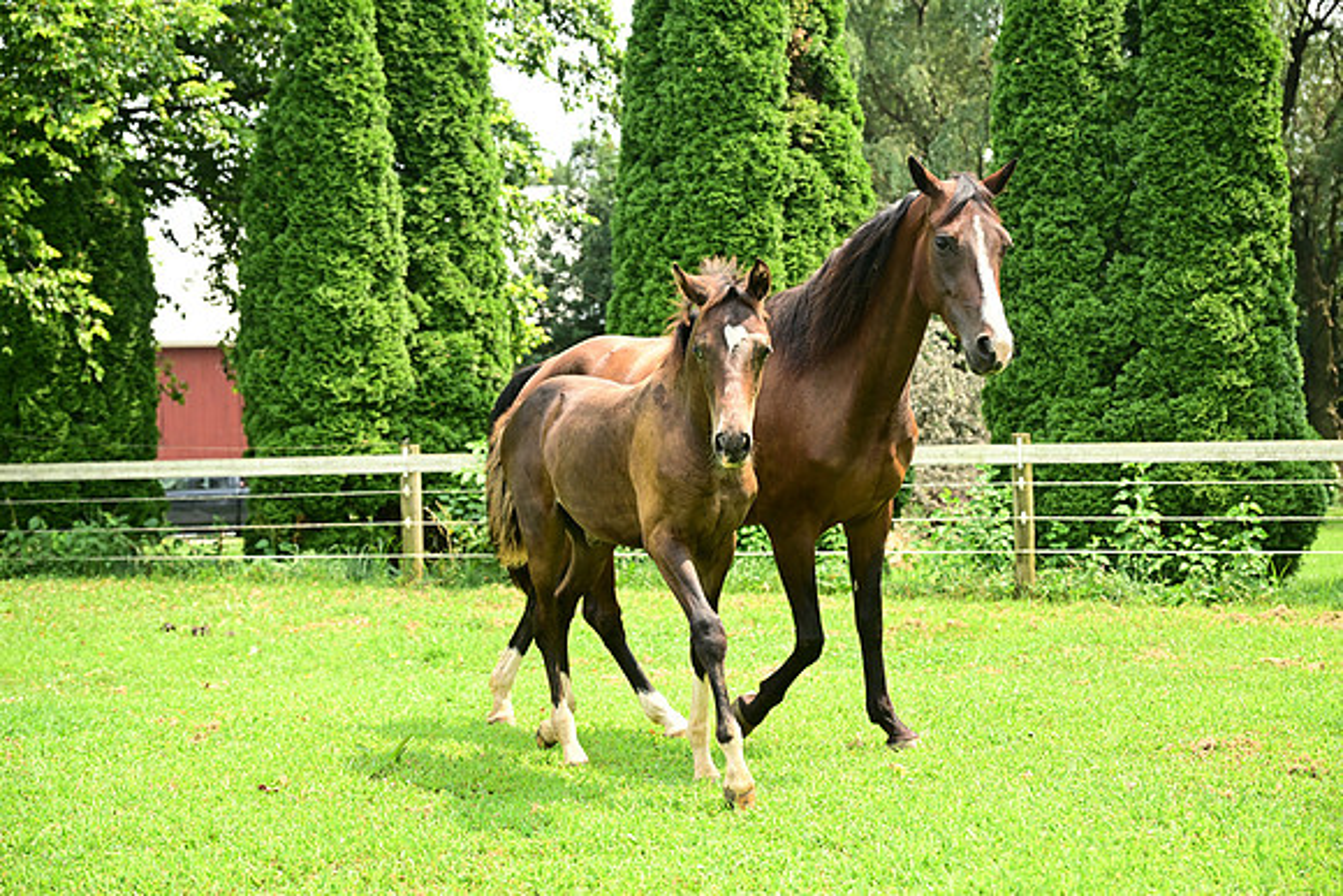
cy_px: 448
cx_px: 672
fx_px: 1978
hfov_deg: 37.5
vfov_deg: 25.5
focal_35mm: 53
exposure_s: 1/562
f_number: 4
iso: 250
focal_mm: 53
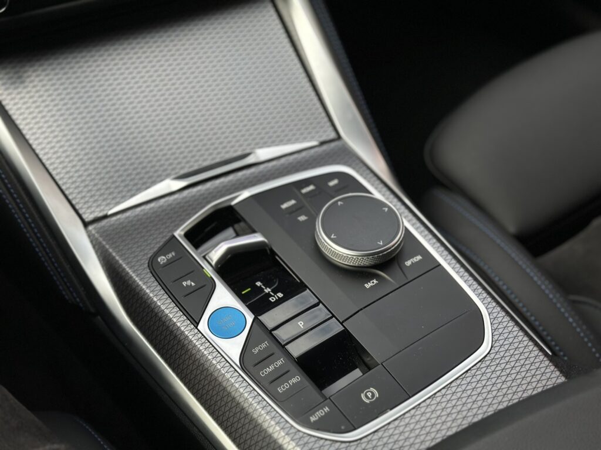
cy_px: 225
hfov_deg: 39.7
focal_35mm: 48
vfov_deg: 30.3
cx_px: 300
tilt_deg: -46.8
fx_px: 833
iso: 80
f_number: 1.78
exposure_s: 1/858
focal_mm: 6.86
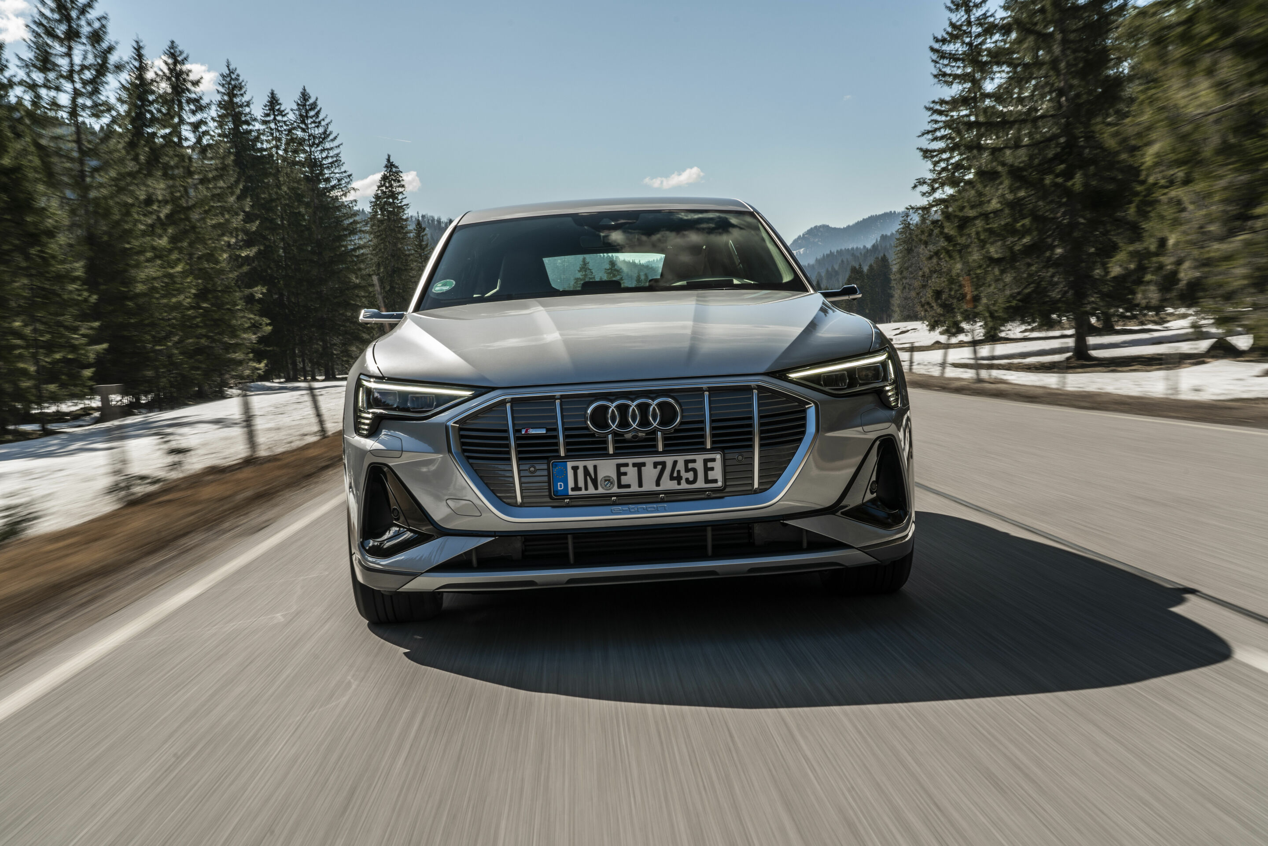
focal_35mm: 45
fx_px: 1585
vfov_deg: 29.9
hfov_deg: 43.6
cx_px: 634
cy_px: 423
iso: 50
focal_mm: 45
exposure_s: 1/15
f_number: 18
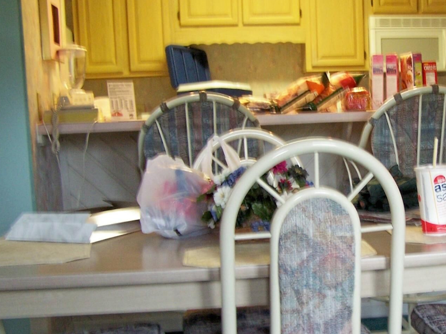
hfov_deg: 30.9
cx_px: 353
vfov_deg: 24.0
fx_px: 786
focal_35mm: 61
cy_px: 190
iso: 140
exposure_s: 1/8
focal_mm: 6.3
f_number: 2.8
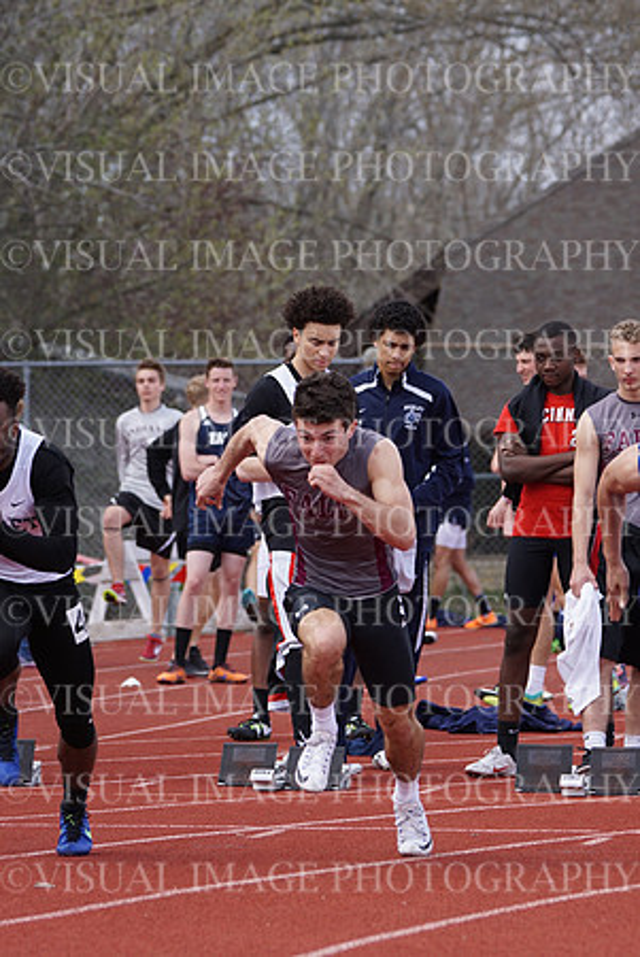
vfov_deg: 7.6
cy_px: 478
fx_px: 7183
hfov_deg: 5.1
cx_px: 320
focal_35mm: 270
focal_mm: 180
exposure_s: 1/800
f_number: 5.6
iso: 640
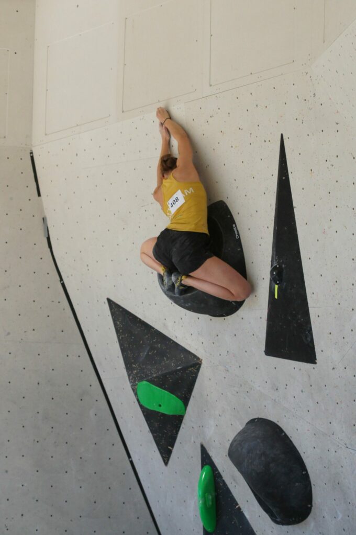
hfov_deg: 9.1
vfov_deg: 13.7
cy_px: 268
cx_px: 178
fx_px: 2231
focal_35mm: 150
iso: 1000
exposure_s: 1/2000
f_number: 4
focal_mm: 100
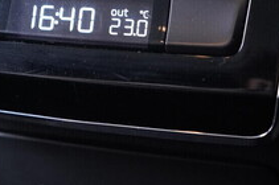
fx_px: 727
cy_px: -11
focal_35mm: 94
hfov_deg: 21.4
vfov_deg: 14.2
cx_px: 48
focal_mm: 24
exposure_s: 1/40
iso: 1000
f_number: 2.8
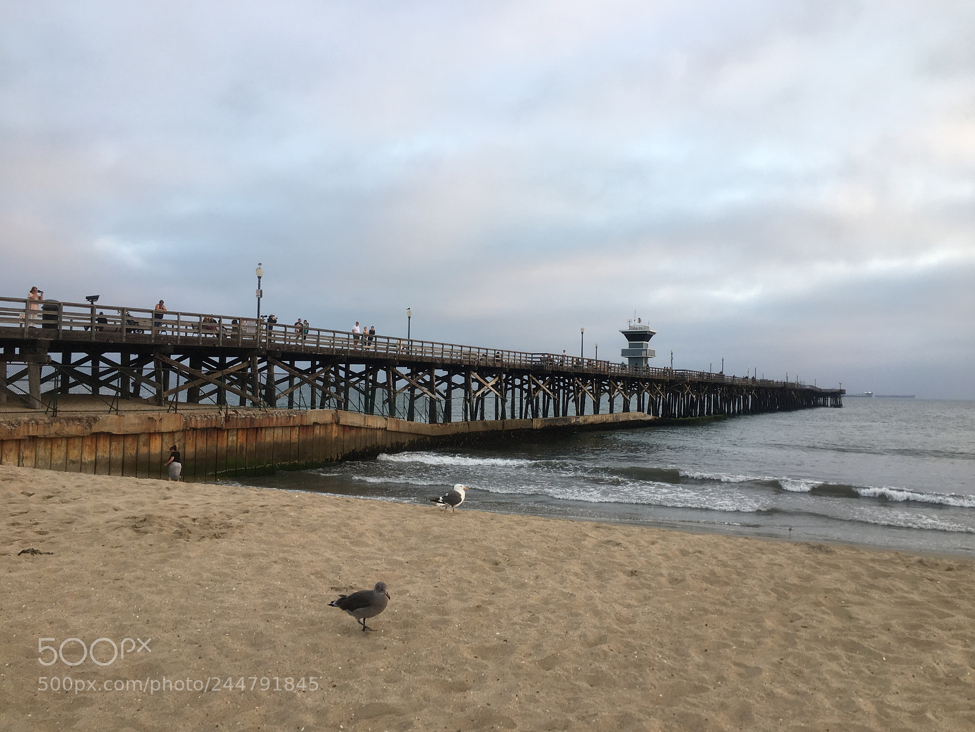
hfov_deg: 61.7
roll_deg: -1.4
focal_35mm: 29
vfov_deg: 48.2
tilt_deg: +3.2
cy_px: 366
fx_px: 817
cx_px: 488
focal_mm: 4.15
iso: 25
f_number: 2.2
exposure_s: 1/120
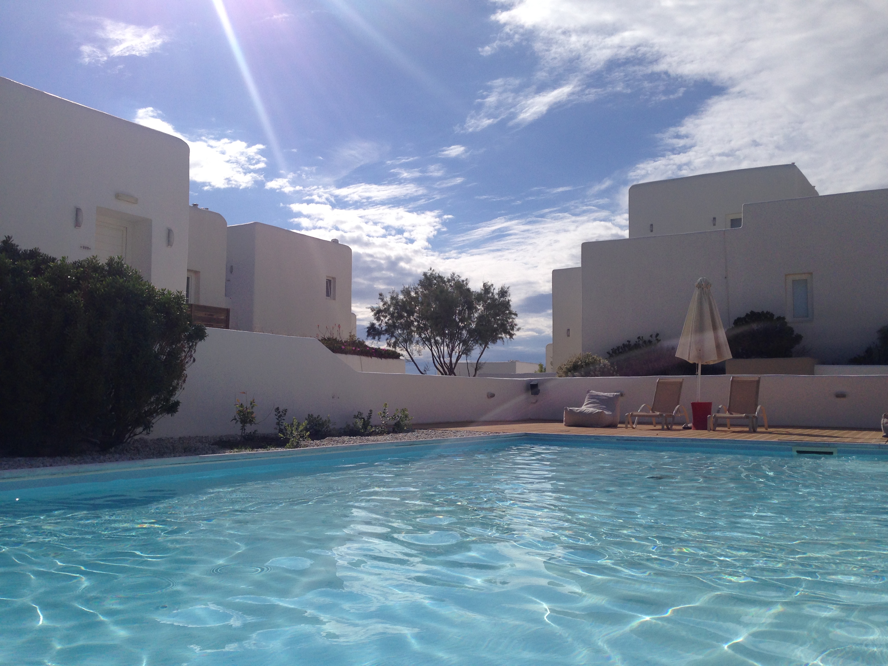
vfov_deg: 42.9
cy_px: 333
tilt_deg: +4.5
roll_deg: -3.4
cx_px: 444
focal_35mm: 33
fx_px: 847
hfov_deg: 55.4
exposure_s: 1/5435
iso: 50
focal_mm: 4.12
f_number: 2.4
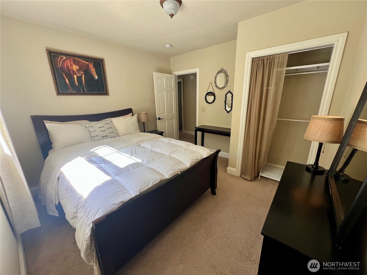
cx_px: 184
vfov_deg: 89.9
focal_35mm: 13
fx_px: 138
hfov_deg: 106.2
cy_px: 138
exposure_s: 1/99
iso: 50
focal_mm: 1.57
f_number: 1.8
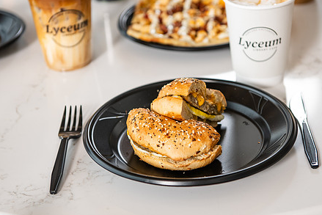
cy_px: 98
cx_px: 170
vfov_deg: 16.7
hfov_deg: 24.8
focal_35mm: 82
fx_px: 734
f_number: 4
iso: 640
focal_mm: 62
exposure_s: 1/200
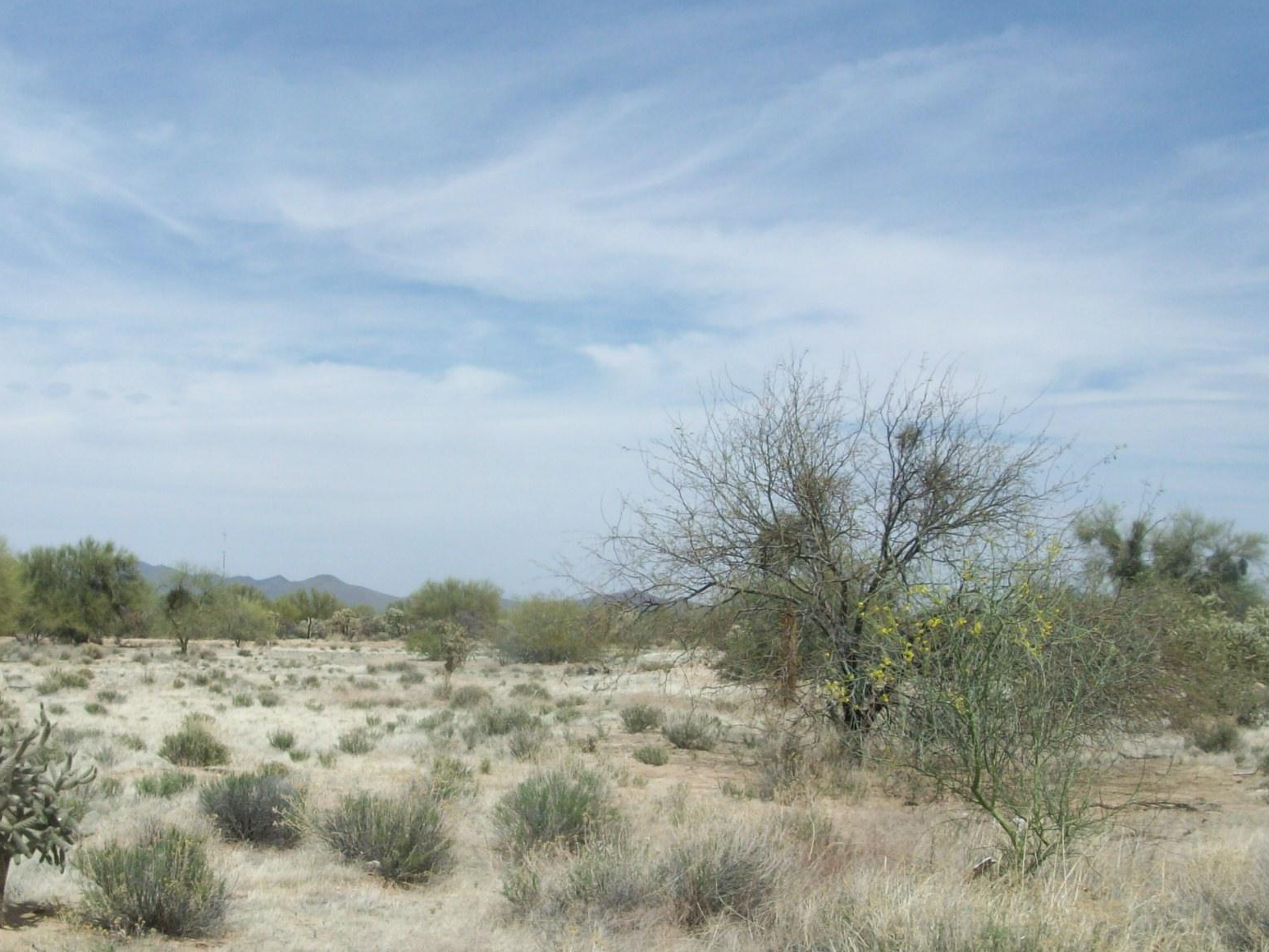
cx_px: 595
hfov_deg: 42.0
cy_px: 455
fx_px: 1650
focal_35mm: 45
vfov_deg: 32.2
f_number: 5.5
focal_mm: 5.7
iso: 64
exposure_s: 1/540
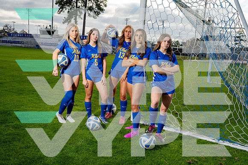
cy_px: 82
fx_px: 227
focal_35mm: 33
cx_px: 124
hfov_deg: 57.2
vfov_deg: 40.0
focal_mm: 33
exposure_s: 1/250
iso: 100
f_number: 7.1
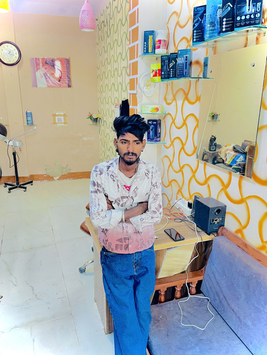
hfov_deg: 53.1
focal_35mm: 26
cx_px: 134
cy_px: 178
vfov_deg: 67.3
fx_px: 267
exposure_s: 1/50
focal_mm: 4.2
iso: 200
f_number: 1.6
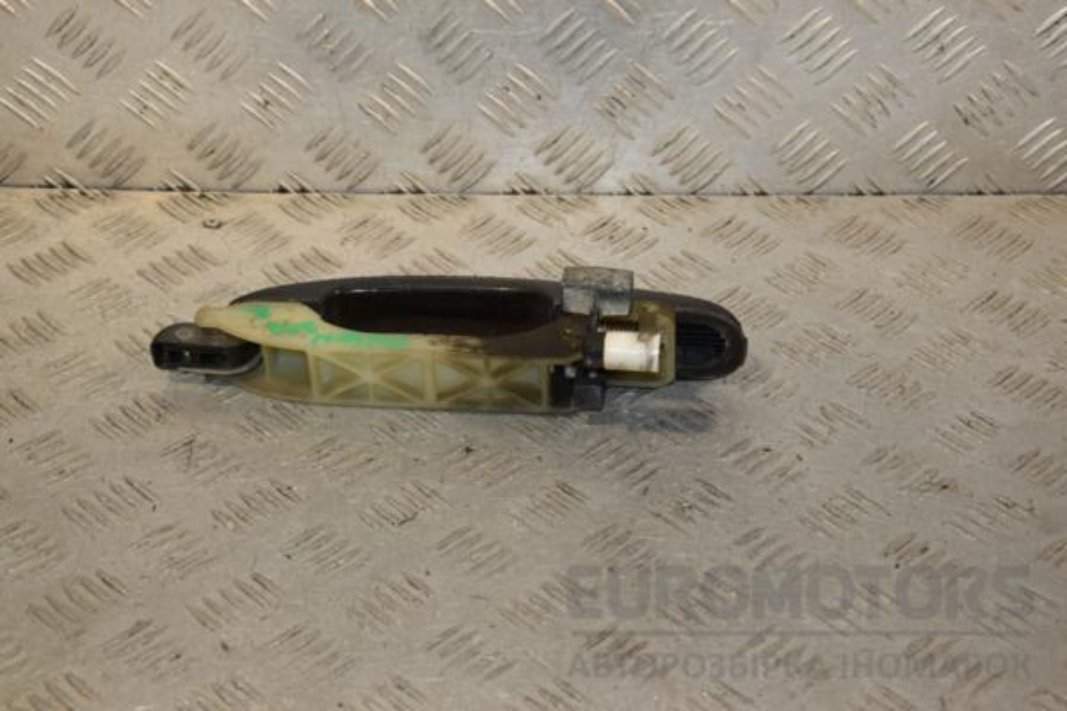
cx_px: 534
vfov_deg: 18.9
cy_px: 356
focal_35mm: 72
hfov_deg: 28.1
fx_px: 2134
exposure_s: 1/200
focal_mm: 48
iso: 800
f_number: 8
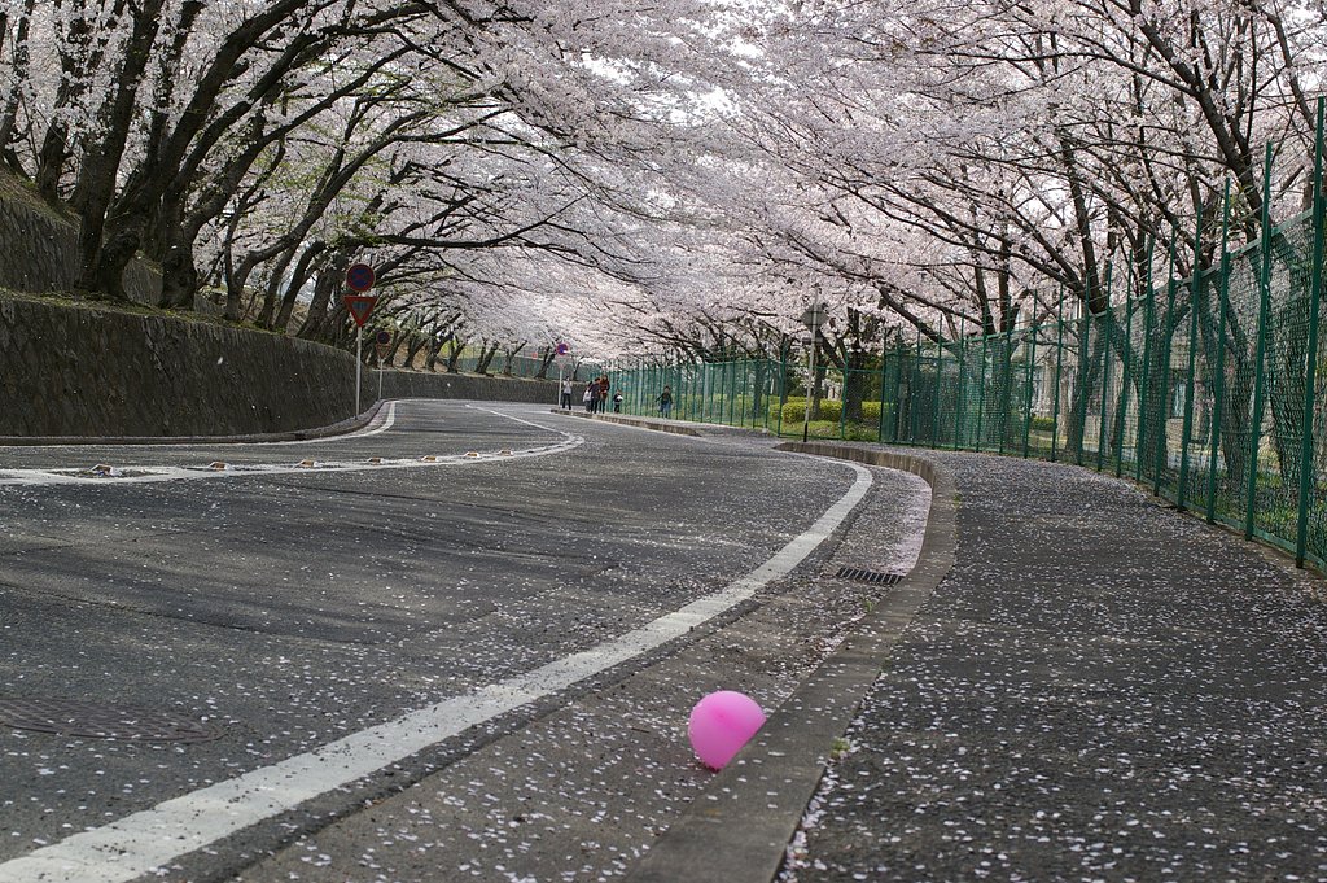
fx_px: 2210
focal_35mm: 60
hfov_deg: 33.4
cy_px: 442
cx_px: 664
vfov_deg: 22.6
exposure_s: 1/180
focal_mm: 40
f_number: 8
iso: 200
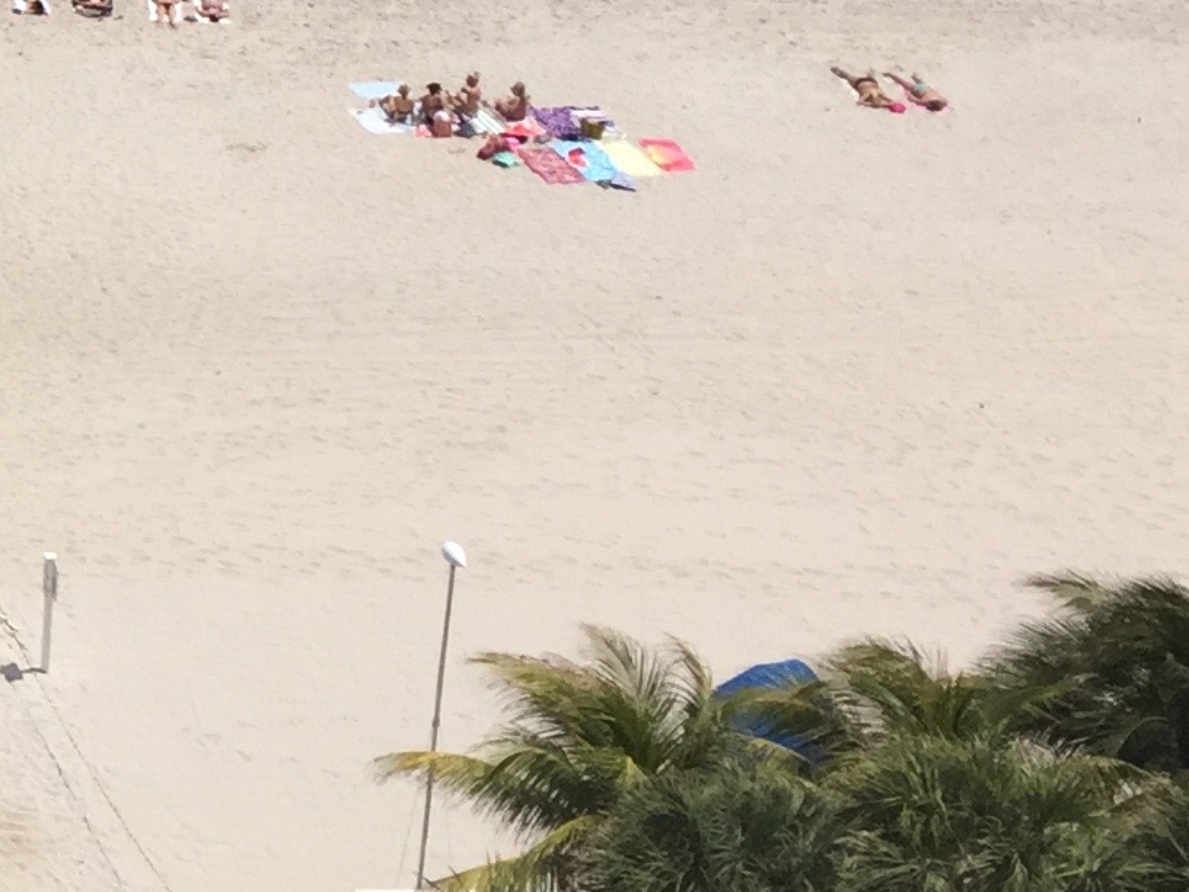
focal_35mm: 116
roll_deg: -0.6
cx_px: -934
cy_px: -179
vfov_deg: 12.5
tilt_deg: -21.9
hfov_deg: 14.9
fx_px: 3984
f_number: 2.2
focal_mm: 4.15
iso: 32
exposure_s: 1/3968
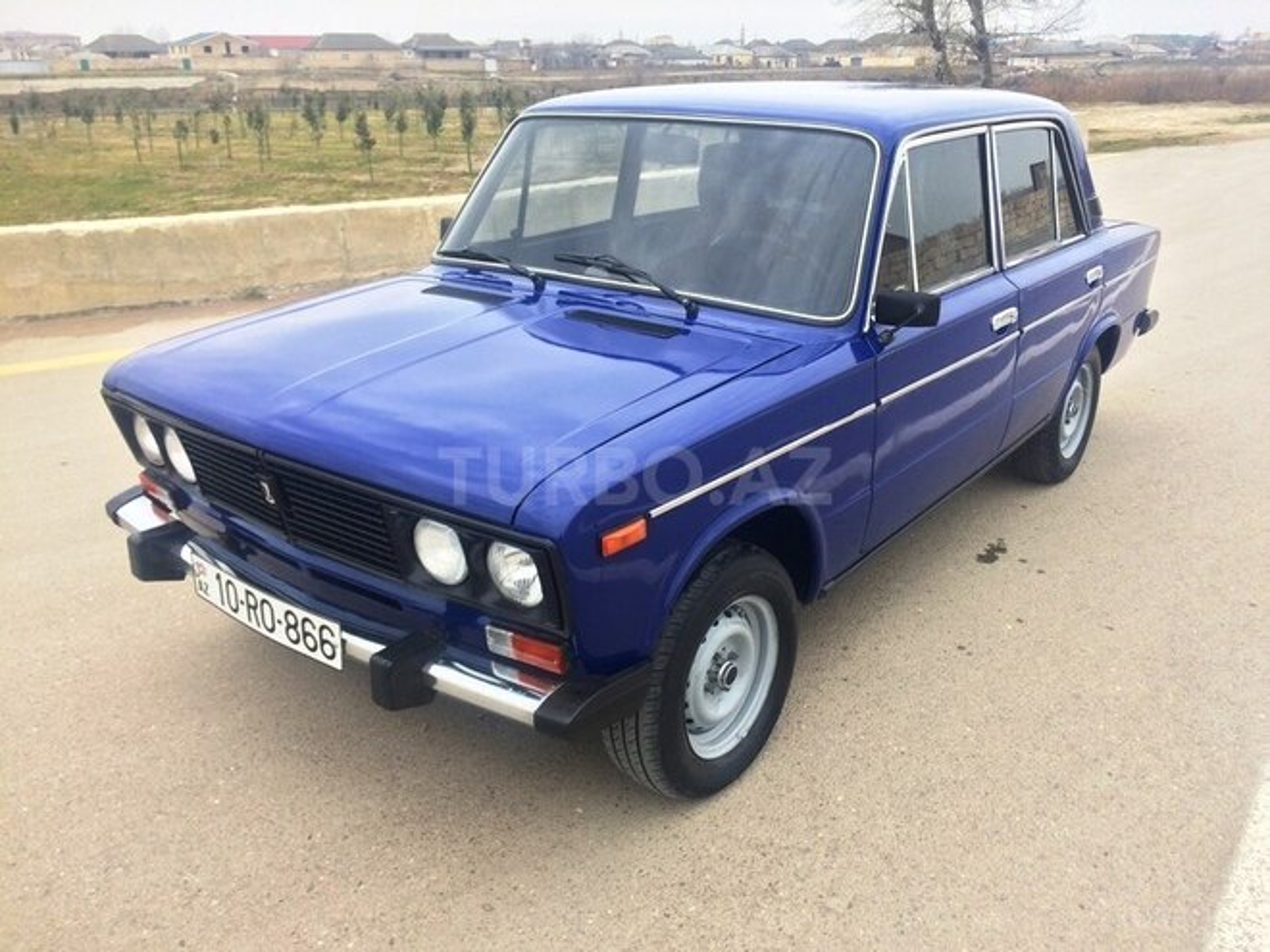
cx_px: 635
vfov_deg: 48.2
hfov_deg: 61.7
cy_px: 476
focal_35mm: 29
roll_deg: -0.3
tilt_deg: -20.7
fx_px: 1064
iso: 64
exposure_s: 1/100
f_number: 2.2
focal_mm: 4.15
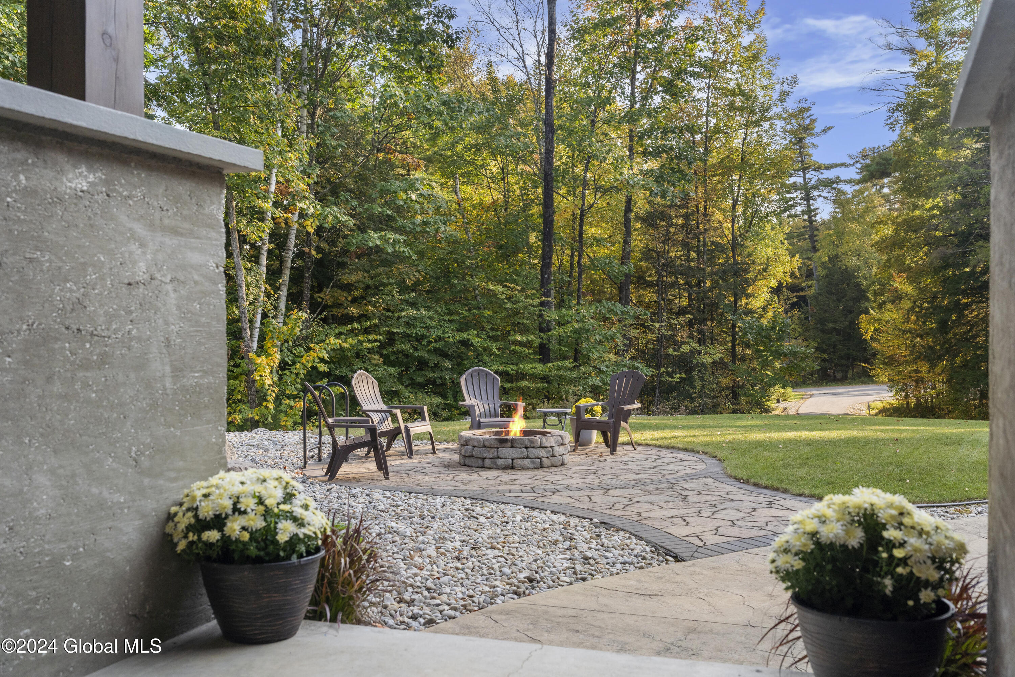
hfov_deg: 53.3
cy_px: 338
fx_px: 1012
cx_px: 508
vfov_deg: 37.0
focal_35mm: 36
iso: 800
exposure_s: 1/160
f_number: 6.3
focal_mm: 35.9
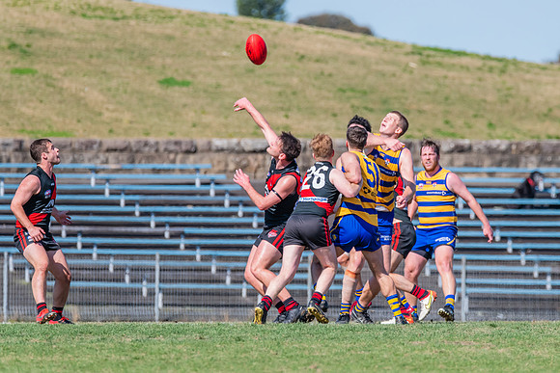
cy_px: 145
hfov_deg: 3.3
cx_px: 344
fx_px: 9669
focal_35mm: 621
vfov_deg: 2.2
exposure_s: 1/1600
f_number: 9
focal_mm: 500
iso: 800
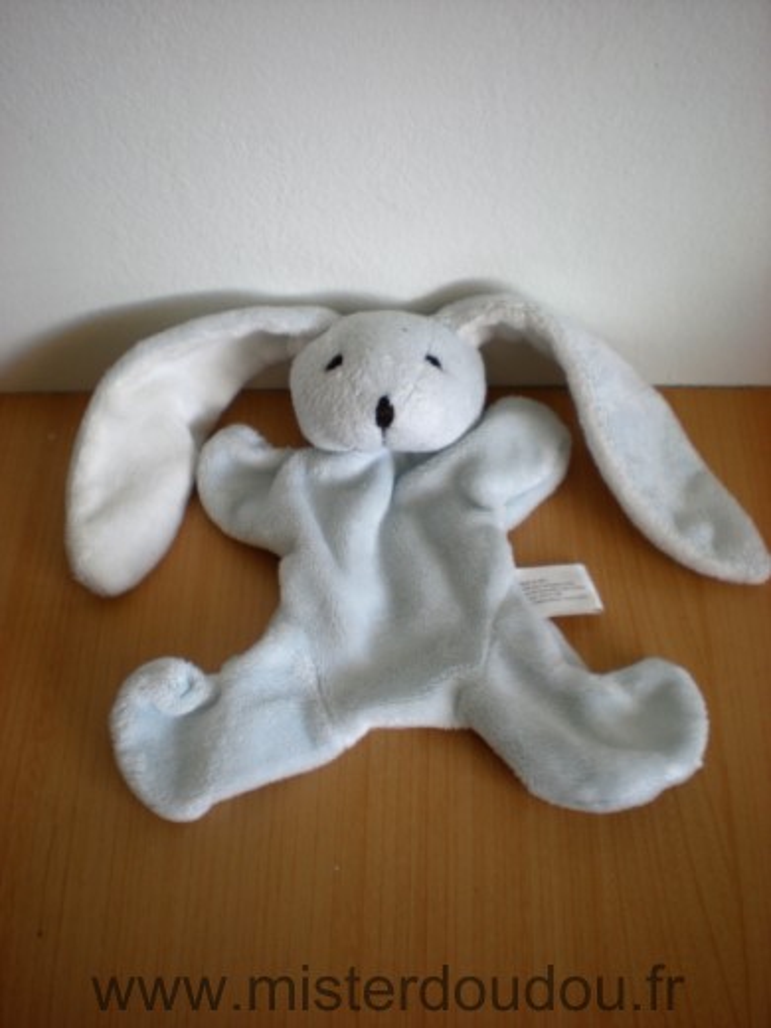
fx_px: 1128
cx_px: 386
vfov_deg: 49.0
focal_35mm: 38
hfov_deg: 37.7
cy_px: 514
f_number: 3.1
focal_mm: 6.3
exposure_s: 1/55.7
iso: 75
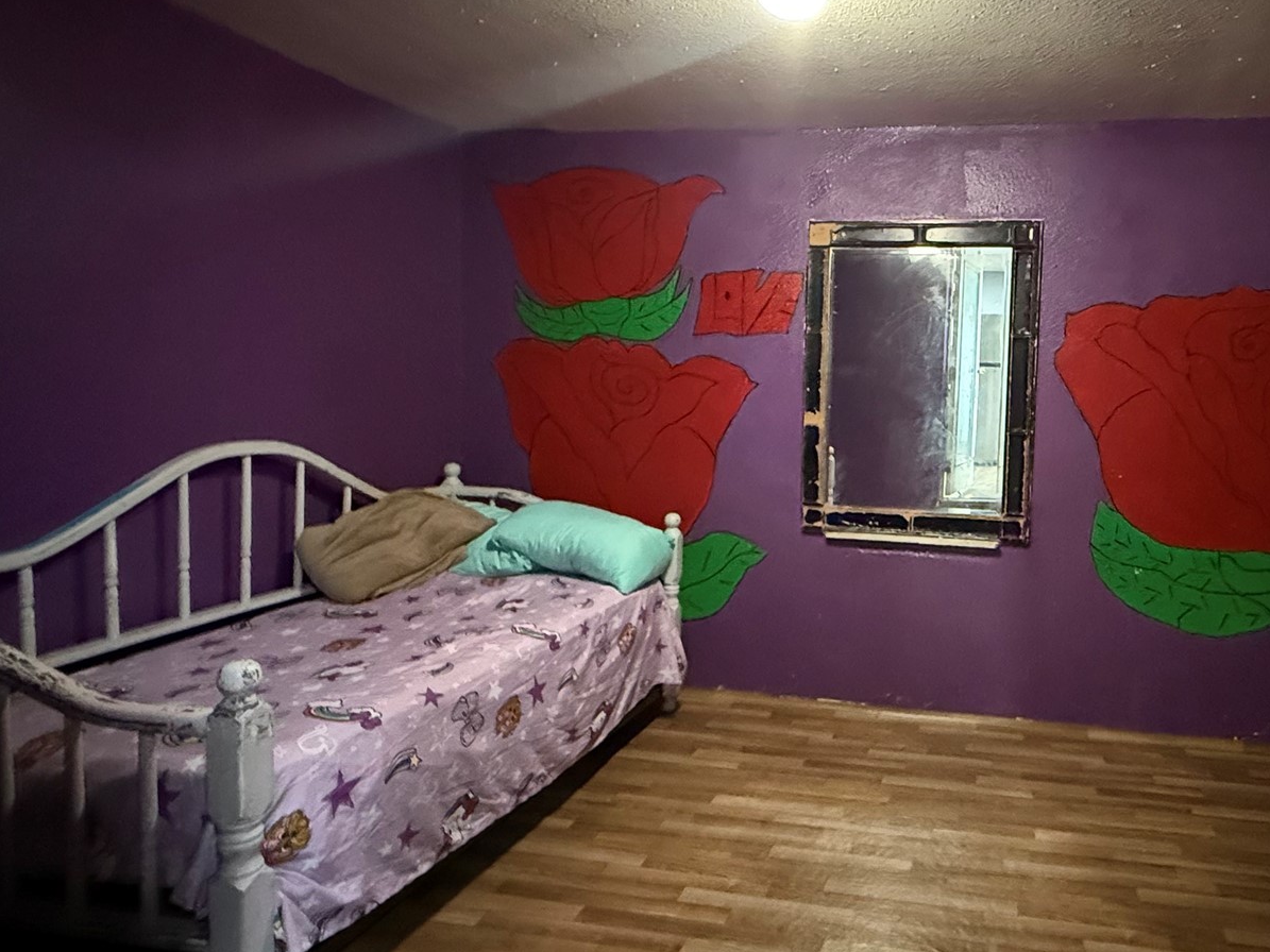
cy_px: 429
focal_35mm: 24
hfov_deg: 69.2
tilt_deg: -1.7
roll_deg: -2.2
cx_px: 865
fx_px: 880
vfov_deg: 56.7
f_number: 2.2
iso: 1250
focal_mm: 2.22
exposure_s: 1/30
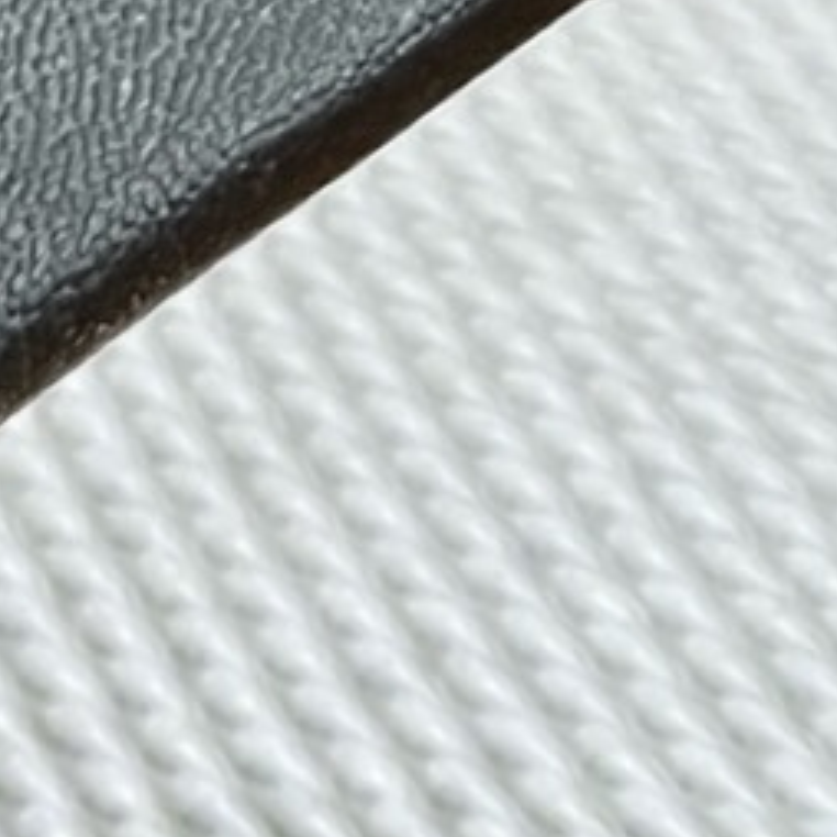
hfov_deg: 9.5
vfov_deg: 8.8
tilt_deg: -18.3
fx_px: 5061
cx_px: 494
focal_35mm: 185
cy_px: -931
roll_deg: +4.9
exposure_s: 1/60
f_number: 1.6
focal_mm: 5.1
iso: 250
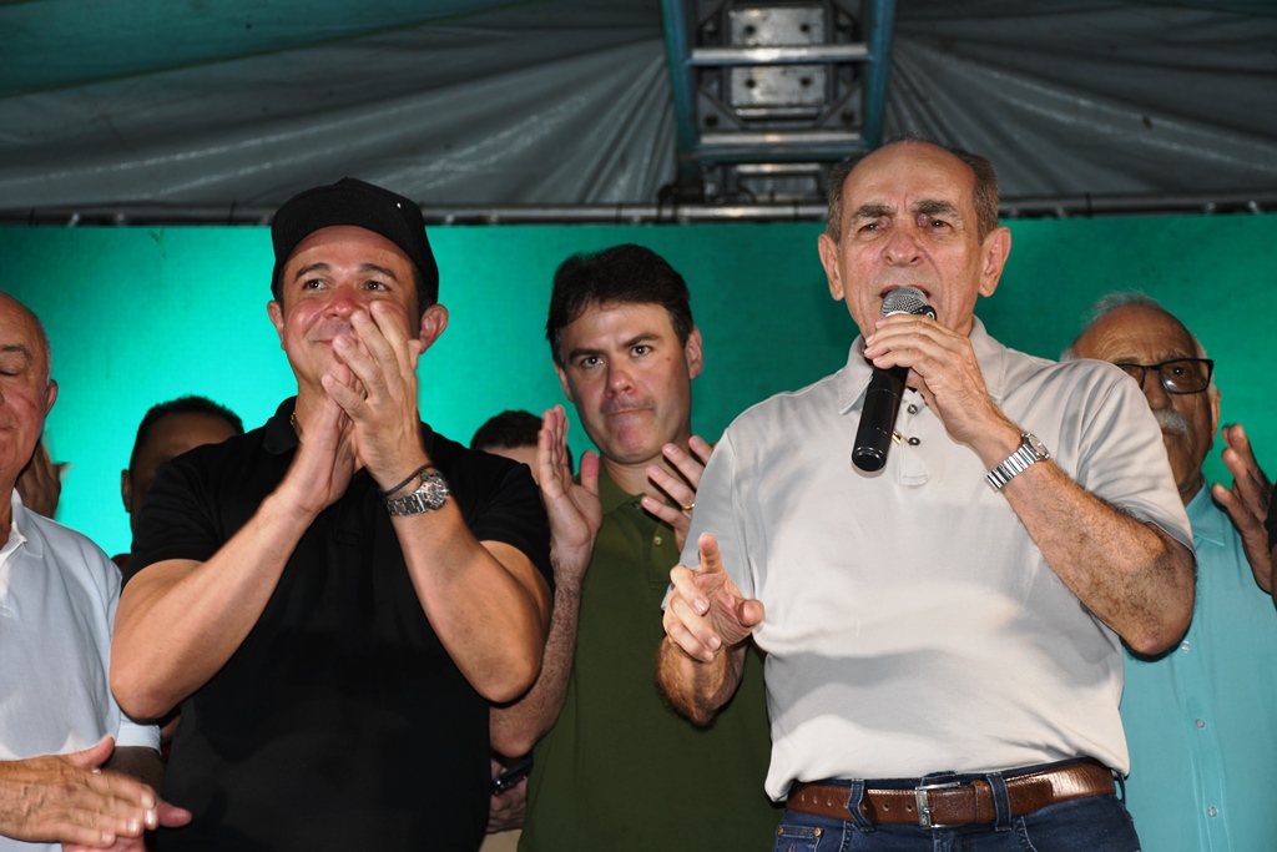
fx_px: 2767
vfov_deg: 17.5
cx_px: 638
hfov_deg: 26.0
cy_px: 426
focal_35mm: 78
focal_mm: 52
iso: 100
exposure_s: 1/60
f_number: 4.8
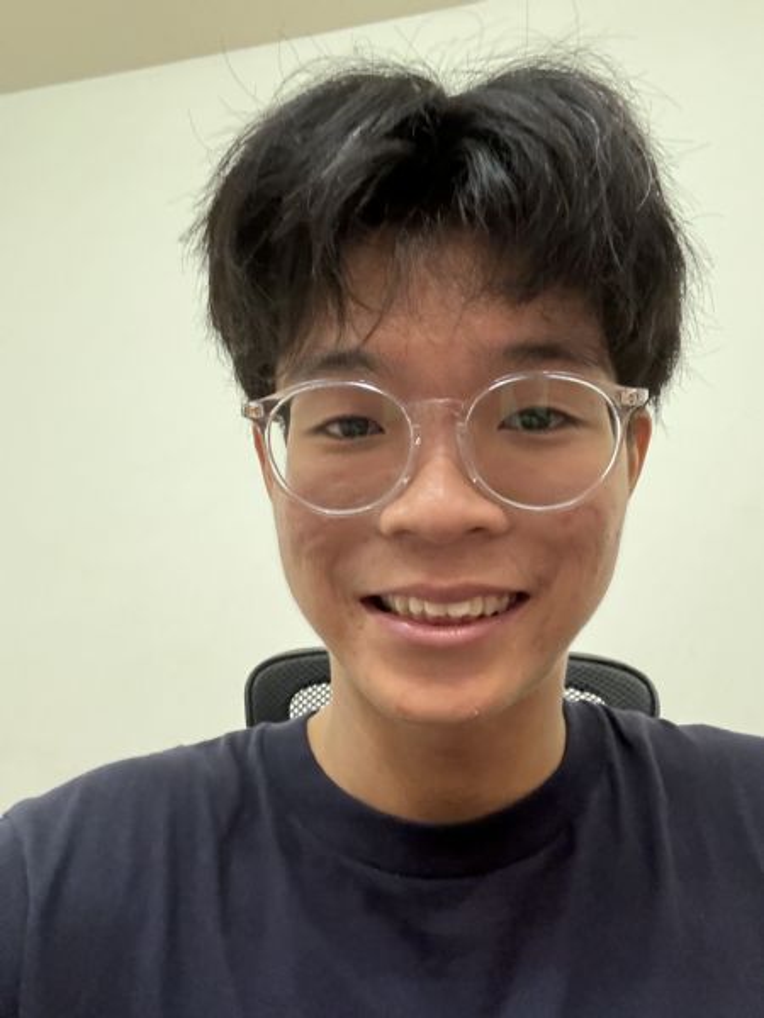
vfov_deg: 60.0
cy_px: 509
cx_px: 382
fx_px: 883
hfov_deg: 46.8
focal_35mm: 30
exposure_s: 1/25
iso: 640
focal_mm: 2.69
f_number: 1.9
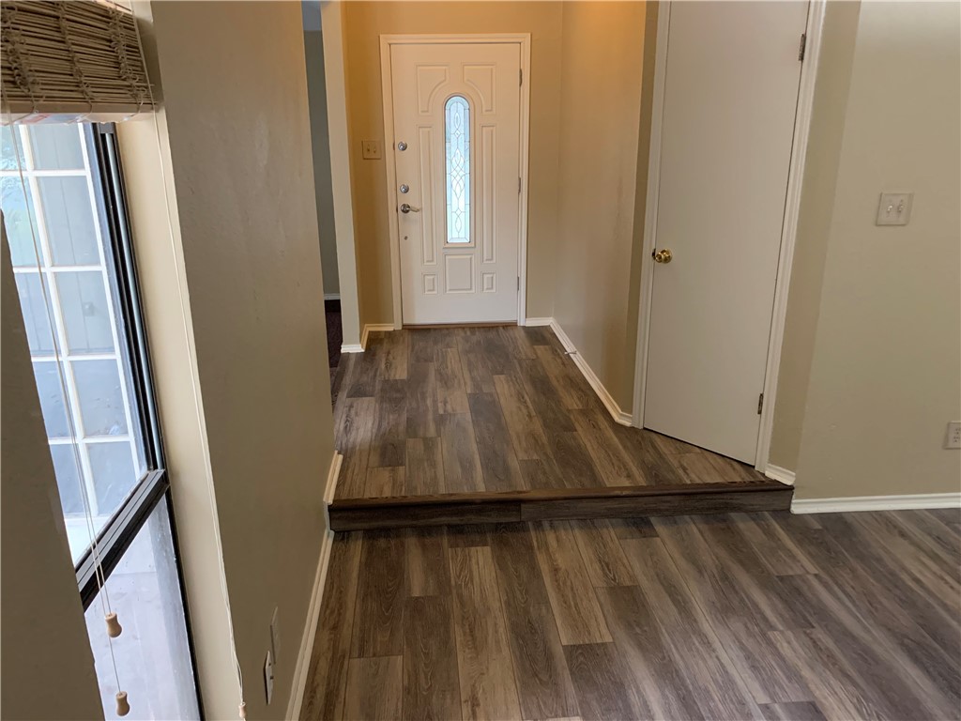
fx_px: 722
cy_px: 360
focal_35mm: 26
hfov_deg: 67.3
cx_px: 480
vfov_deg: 53.1
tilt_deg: -20.0
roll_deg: +0.6
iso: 320
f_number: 1.8
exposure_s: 1/60
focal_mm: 4.25
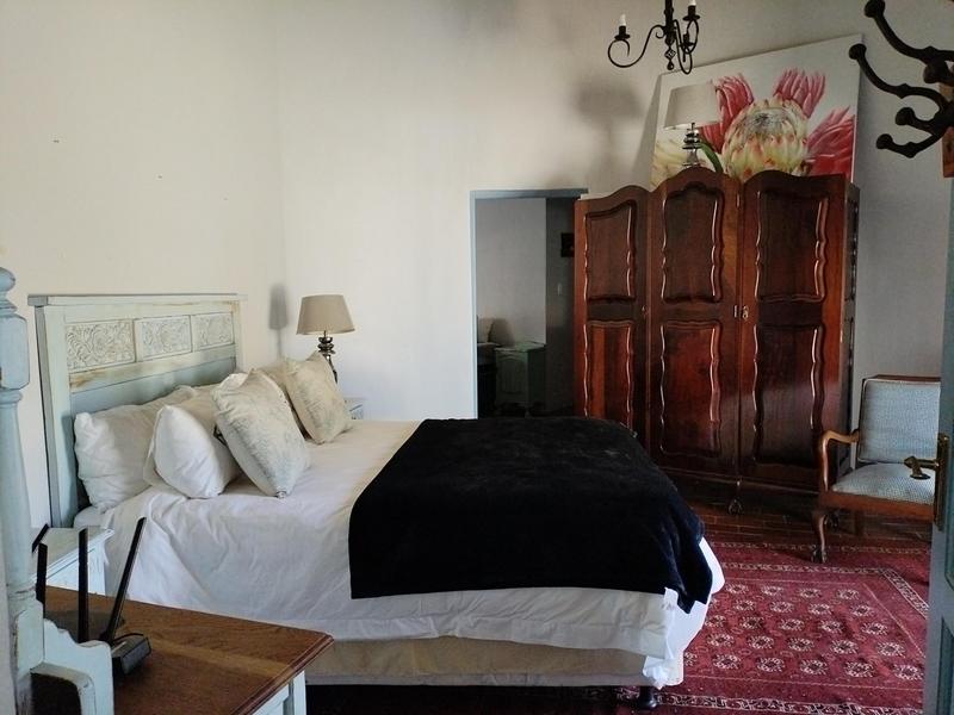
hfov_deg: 67.3
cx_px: 477
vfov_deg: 53.1
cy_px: 358
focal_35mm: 26
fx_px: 717
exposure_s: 1/100
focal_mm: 4.25
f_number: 1.8
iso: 731
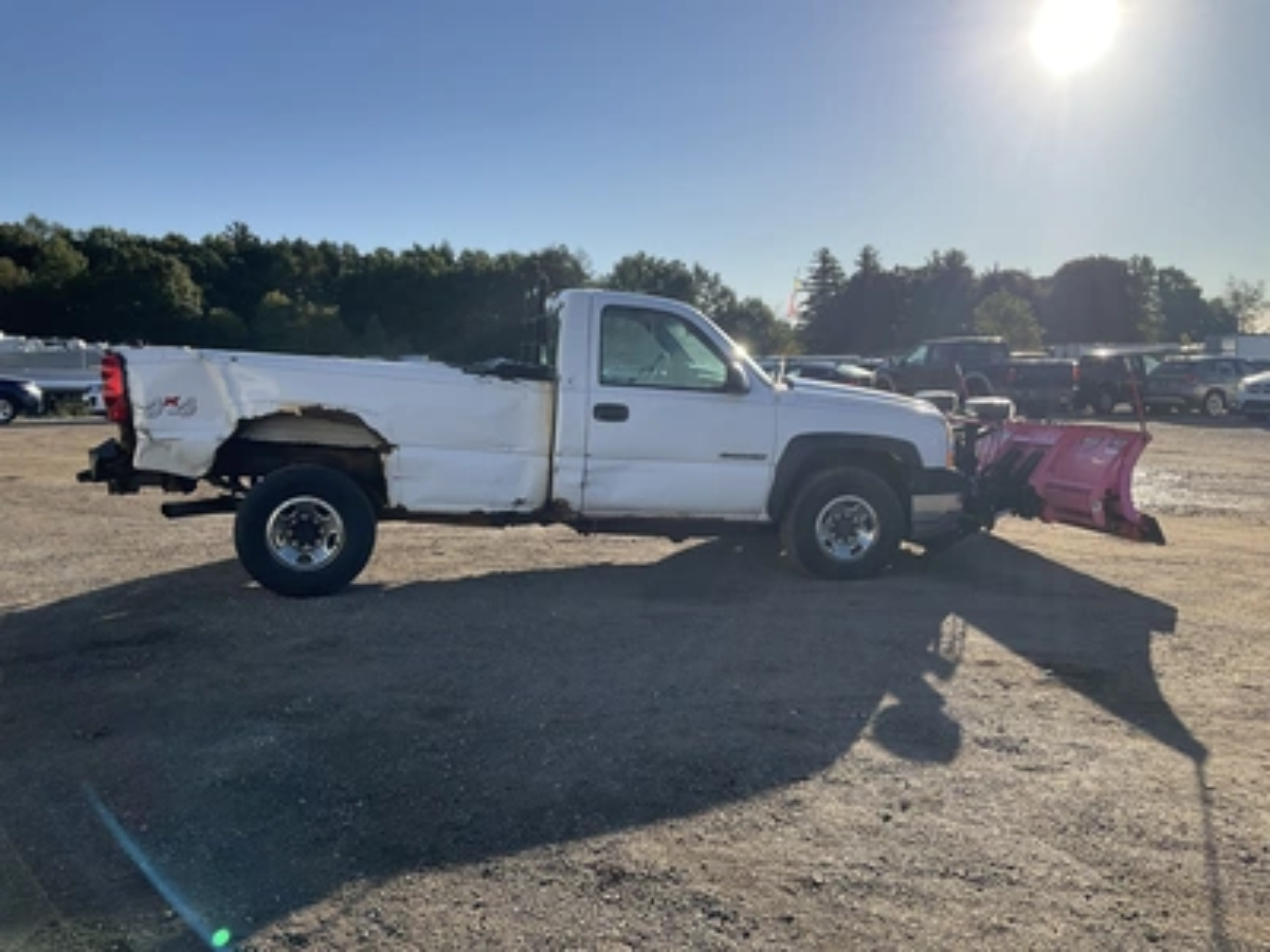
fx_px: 1064
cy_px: 476
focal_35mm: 29
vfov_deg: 48.2
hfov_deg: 61.7
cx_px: 635
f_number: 1.8
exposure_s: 1/2058
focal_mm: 3
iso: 25
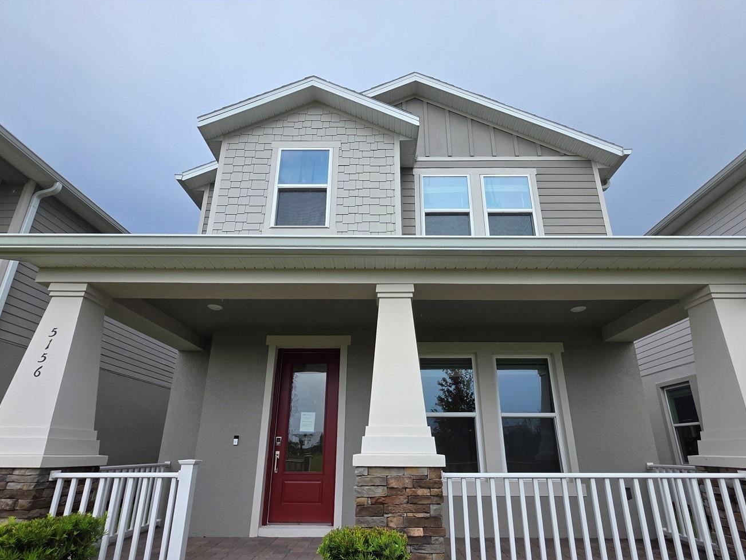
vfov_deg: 77.1
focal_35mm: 16
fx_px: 345
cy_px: 341
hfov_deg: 94.5
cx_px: 376
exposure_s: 1/699
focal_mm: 2.2
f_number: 1.9
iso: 40
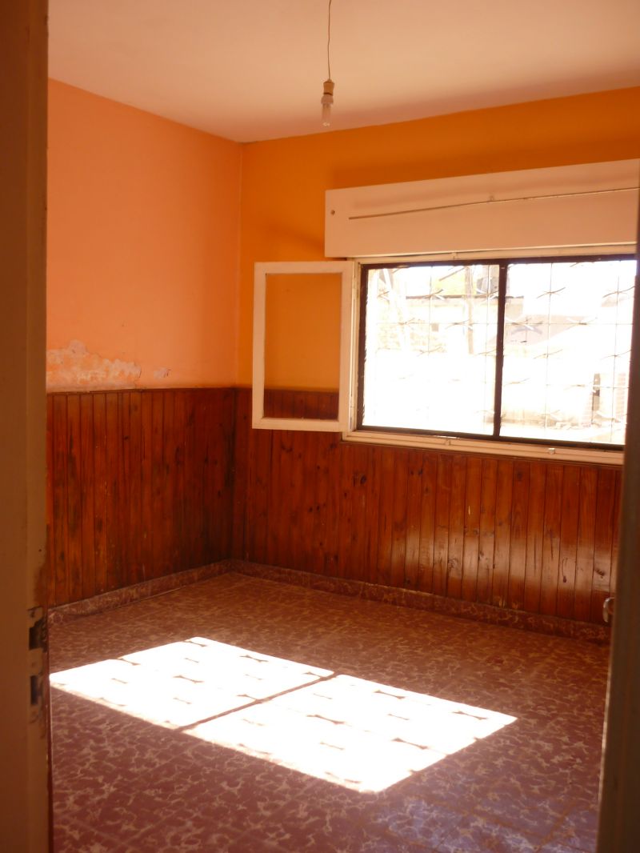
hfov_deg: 43.0
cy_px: 426
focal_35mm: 33
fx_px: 813
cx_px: 320
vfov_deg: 55.3
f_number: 2.8
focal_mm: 5.5
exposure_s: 1/60
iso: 80
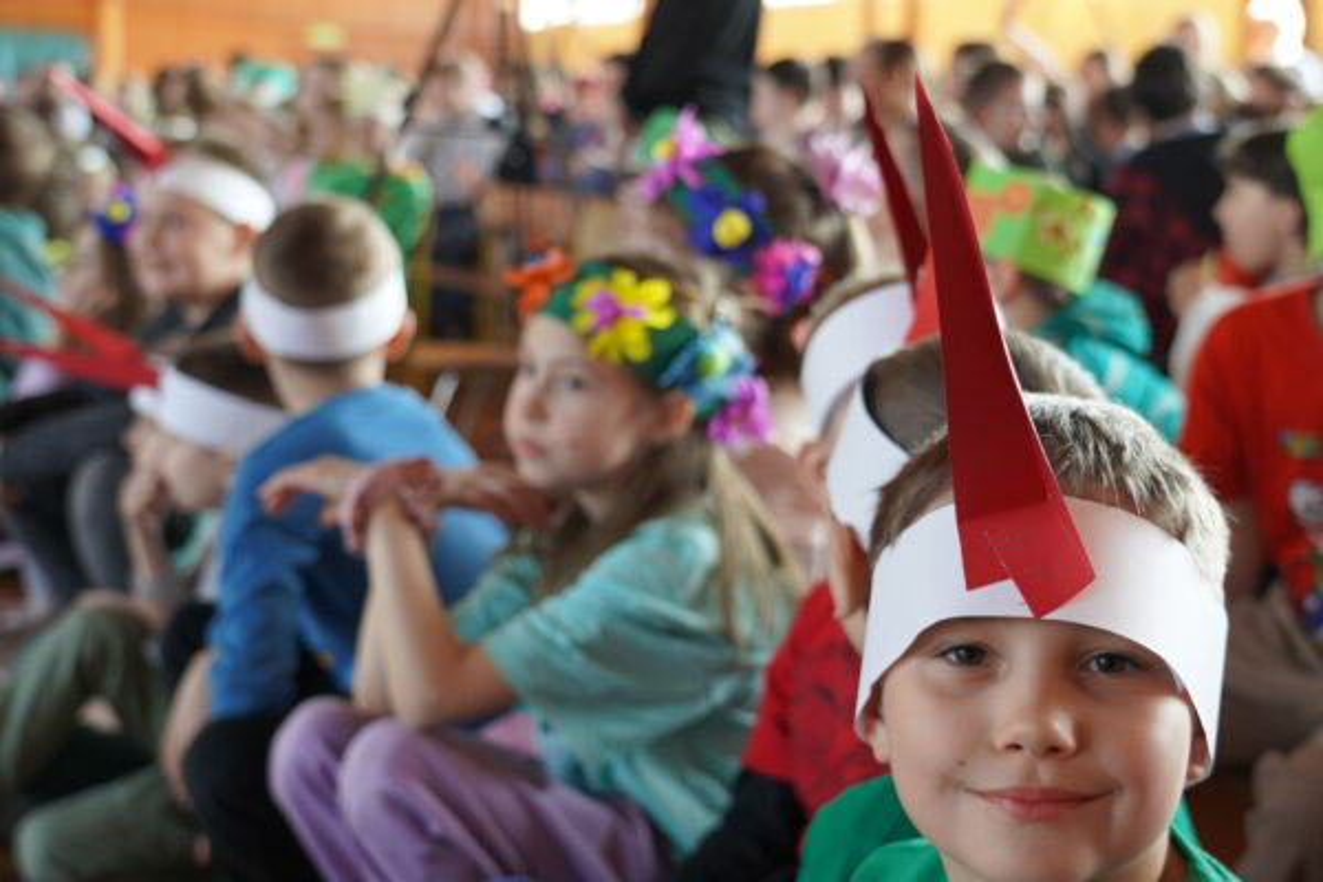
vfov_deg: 23.8
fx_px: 2095
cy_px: 441
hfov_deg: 35.1
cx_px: 662
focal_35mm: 57
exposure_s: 1/160
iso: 1600
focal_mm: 38
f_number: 4
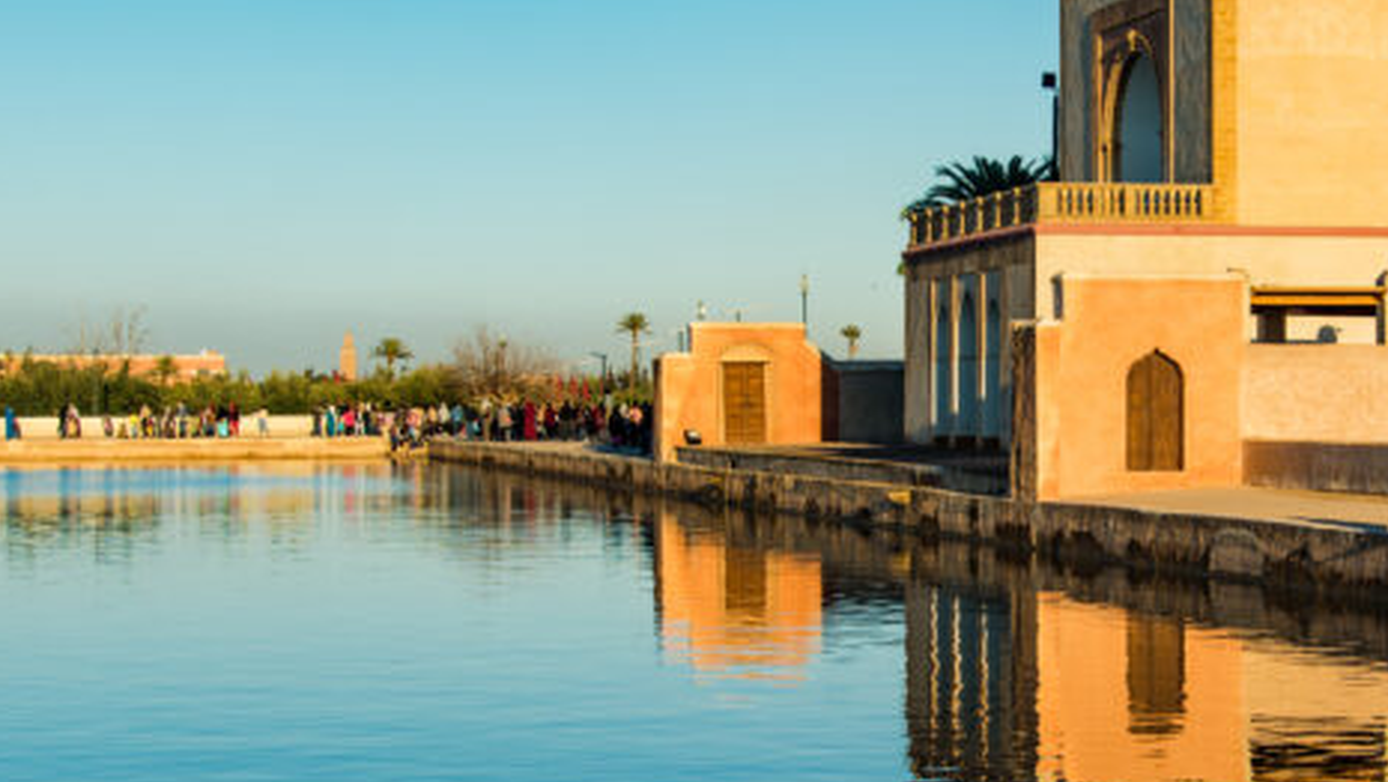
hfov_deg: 25.2
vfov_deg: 14.6
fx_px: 3056
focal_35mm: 83
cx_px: 1084
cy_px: 482
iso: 100
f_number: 9
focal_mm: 36
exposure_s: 1/250
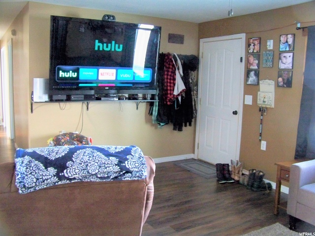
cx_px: 158
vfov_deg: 42.9
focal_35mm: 33
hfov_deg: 55.4
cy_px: 118
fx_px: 300
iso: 1250
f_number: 2.8
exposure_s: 1/30
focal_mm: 5.85
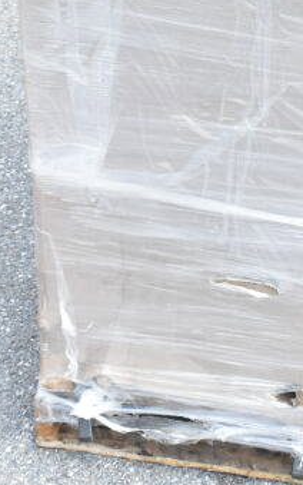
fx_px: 1307
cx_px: 339
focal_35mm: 99
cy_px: -16
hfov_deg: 13.0
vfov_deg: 20.2
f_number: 10
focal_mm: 24
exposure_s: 1/400
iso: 1600
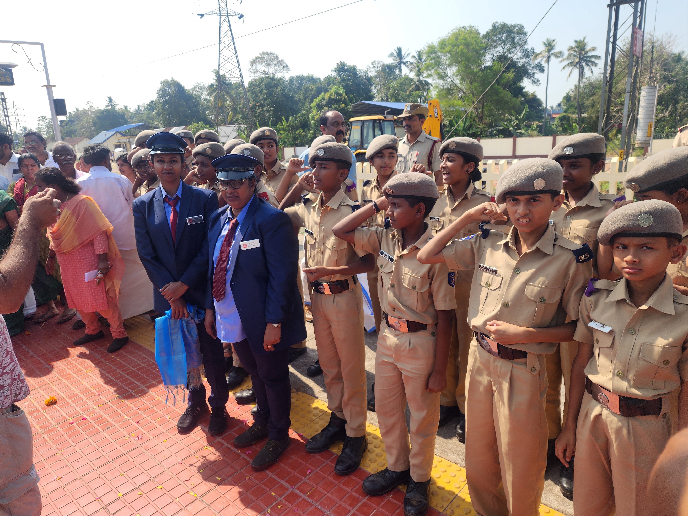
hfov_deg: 73.9
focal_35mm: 23
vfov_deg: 58.9
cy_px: 258
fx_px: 457
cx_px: 344
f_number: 1.8
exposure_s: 1/577
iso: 12
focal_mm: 6.4
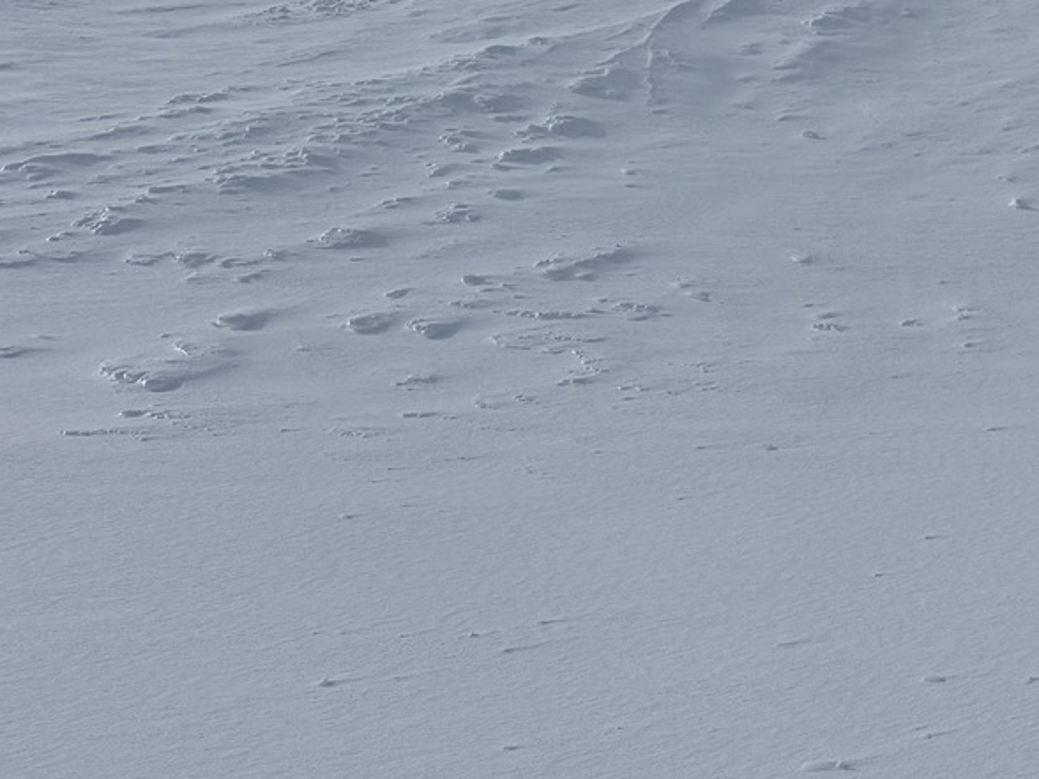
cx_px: 1489
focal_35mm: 77
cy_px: -131
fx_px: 2311
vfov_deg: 18.3
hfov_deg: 21.8
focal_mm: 6.76
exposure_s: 1/12346
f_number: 1.78
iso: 64
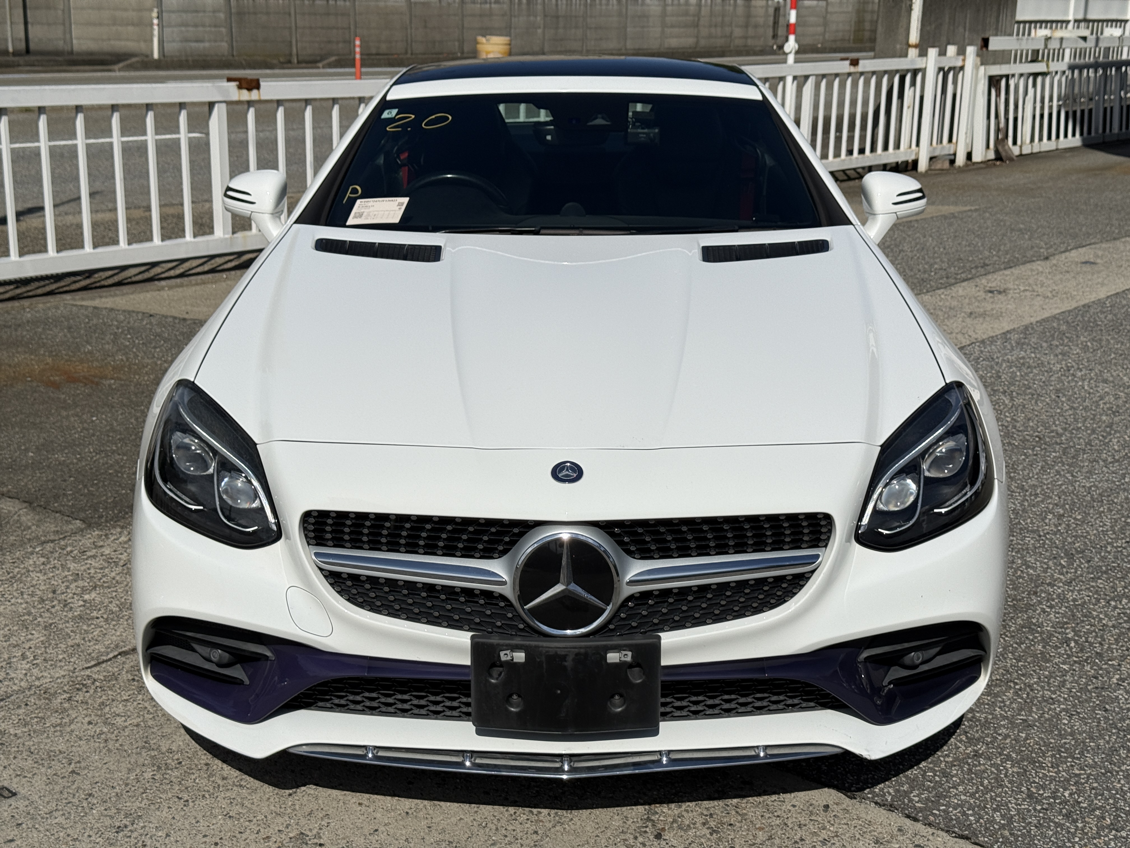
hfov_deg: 39.7
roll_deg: -1.4
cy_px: 424
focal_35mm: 48
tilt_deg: -14.8
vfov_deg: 30.3
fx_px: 1567
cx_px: 565
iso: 50
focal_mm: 6.76
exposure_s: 1/16129
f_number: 1.78
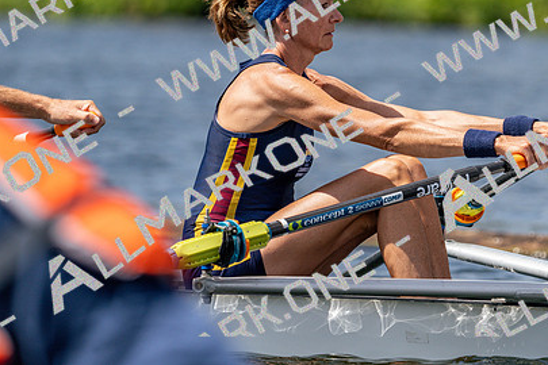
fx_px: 8965
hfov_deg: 3.5
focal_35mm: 589
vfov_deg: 2.3
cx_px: 323
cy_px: 105
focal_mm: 411
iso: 250
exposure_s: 1/2000
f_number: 6.3
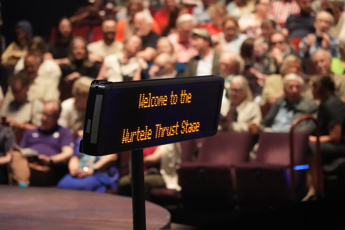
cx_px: 172
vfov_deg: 8.7
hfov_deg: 13.1
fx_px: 1504
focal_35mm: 157
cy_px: 115
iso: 12800
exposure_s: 1/125
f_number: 4
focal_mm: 105
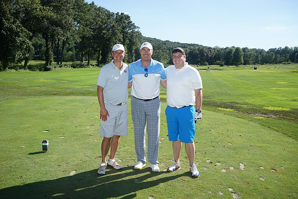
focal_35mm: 36
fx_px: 298
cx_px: 149
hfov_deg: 53.1
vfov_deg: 36.9
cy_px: 100
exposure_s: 1/160
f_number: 9
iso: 100
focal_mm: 36
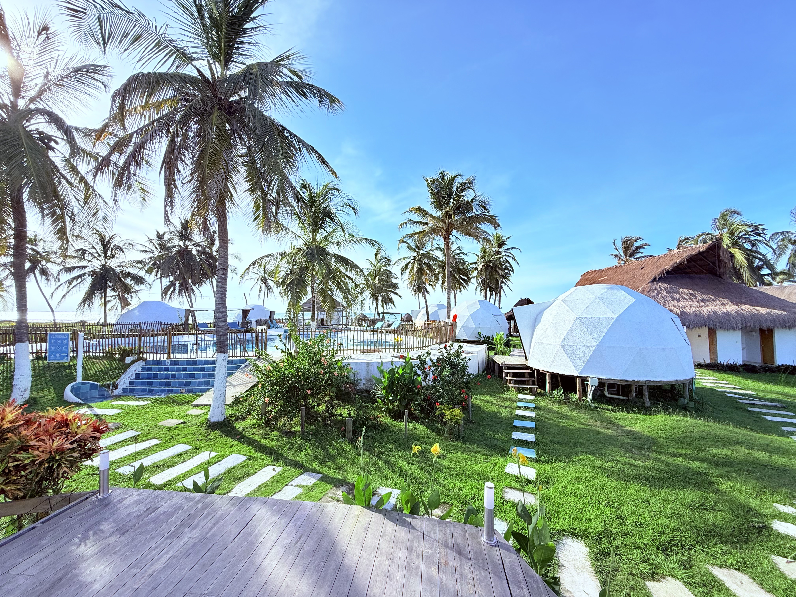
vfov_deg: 85.7
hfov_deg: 102.1
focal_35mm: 14
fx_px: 322
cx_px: 398
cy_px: 298
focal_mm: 2.22
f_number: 2.2
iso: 50
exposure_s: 1/1145
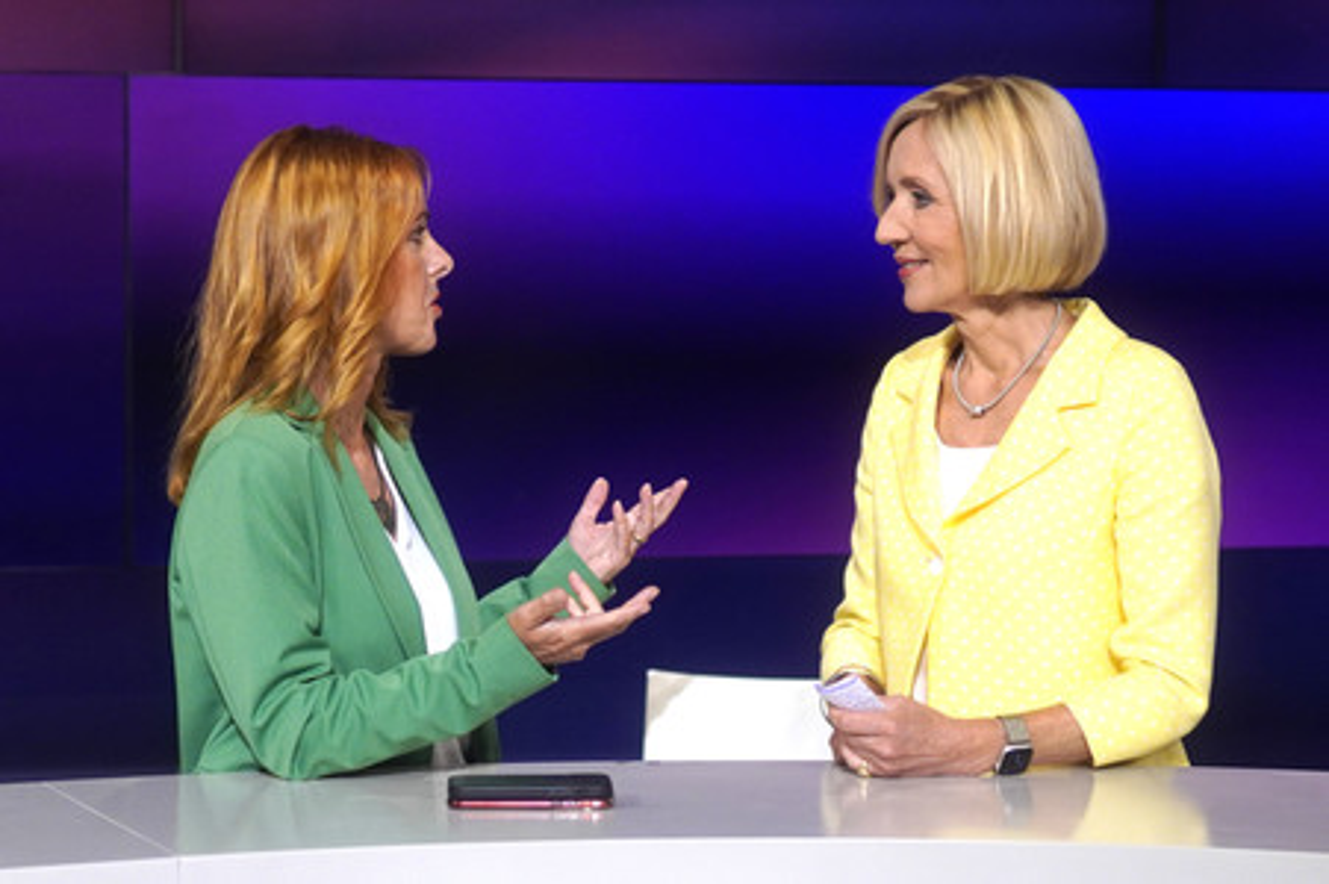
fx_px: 1660
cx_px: 664
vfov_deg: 29.8
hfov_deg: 43.6
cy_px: 442
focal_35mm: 45
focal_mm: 30
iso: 640
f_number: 1.4
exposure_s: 1/1250
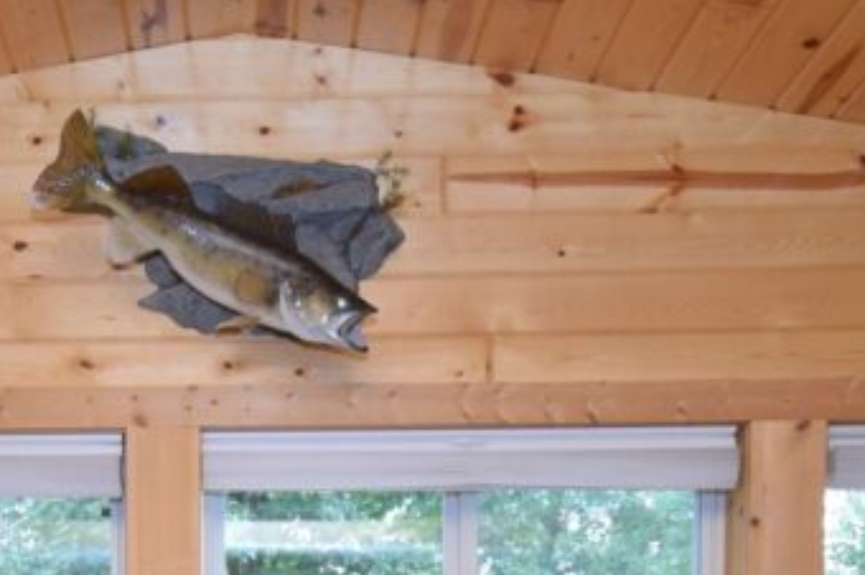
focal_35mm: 53
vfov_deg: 22.1
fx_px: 1272
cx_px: 198
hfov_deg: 36.5
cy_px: 807
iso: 900
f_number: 4.5
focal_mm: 10
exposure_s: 1/60
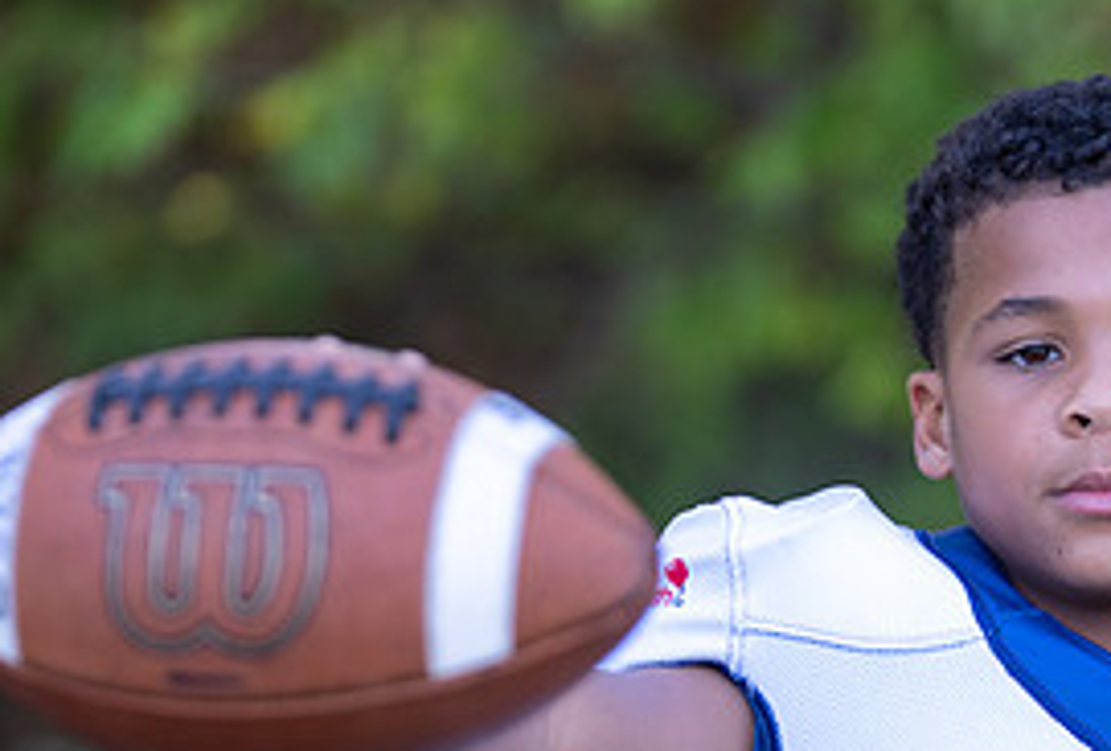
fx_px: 7591
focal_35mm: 245
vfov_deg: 5.6
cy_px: 775
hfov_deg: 8.4
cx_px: 920
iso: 320
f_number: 2.8
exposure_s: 1/320
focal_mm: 109
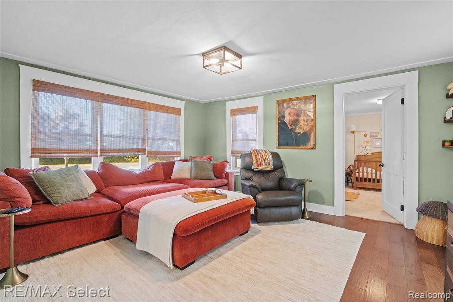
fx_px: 201
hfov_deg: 96.8
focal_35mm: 16
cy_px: 151
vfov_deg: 73.7
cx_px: 226
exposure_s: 1/80
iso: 6400
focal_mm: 16
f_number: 5
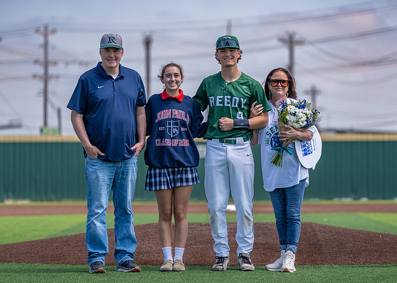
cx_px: 211
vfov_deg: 8.8
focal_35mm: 164
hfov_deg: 12.2
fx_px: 1851
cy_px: 136
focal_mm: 148
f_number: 2.8
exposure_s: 1/1600
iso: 100
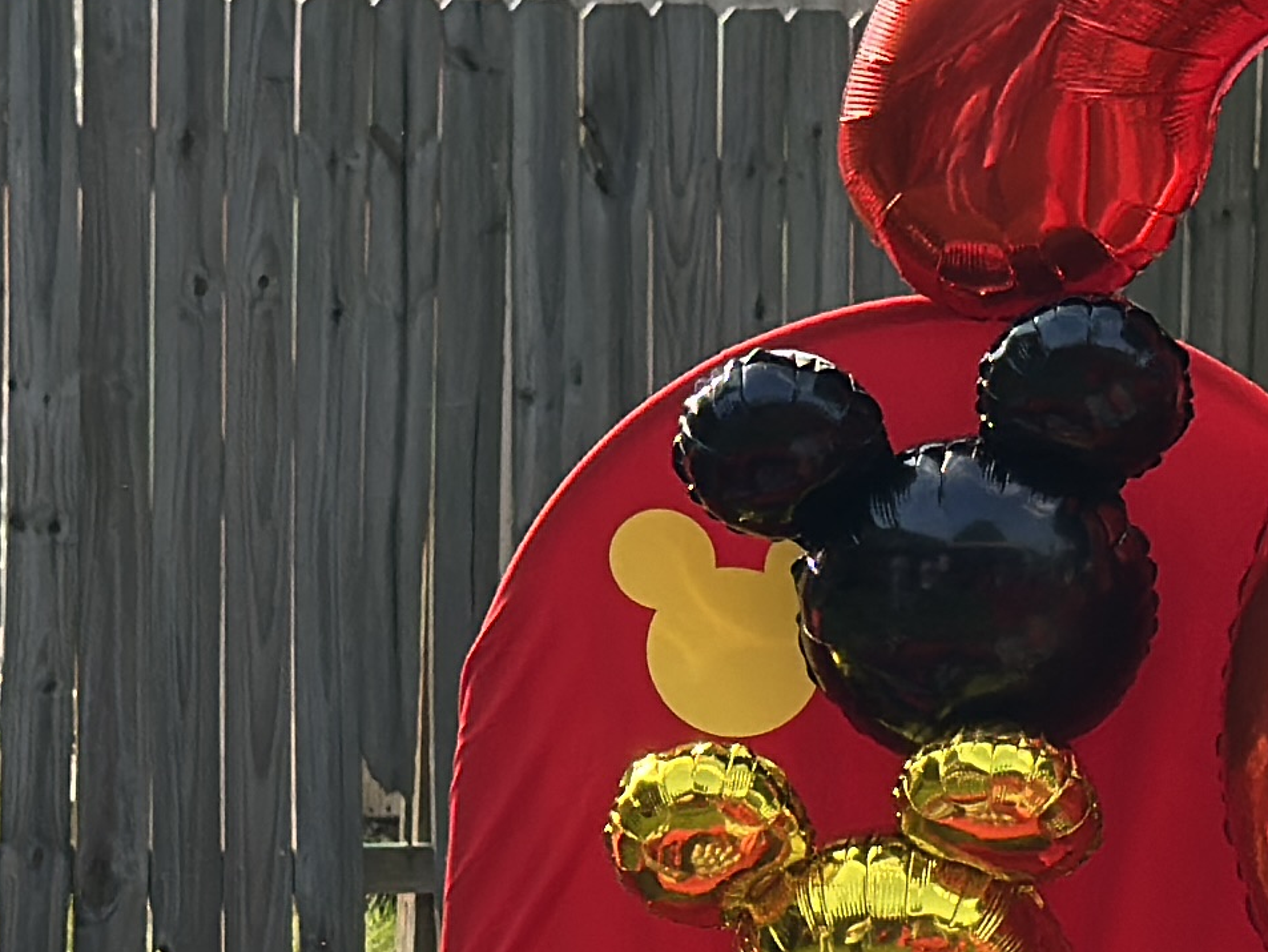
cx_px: 262
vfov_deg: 7.3
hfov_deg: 9.7
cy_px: 1148
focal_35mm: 203
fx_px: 7437
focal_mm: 6.86
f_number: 1.78
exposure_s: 1/903
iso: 80
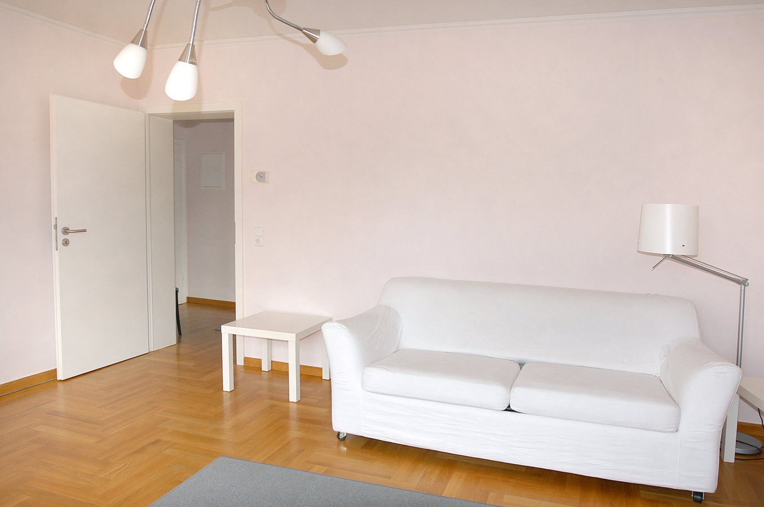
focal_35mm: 26
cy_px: 254
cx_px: 382
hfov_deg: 70.5
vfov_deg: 50.3
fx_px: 541
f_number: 5.6
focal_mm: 17
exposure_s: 1/30
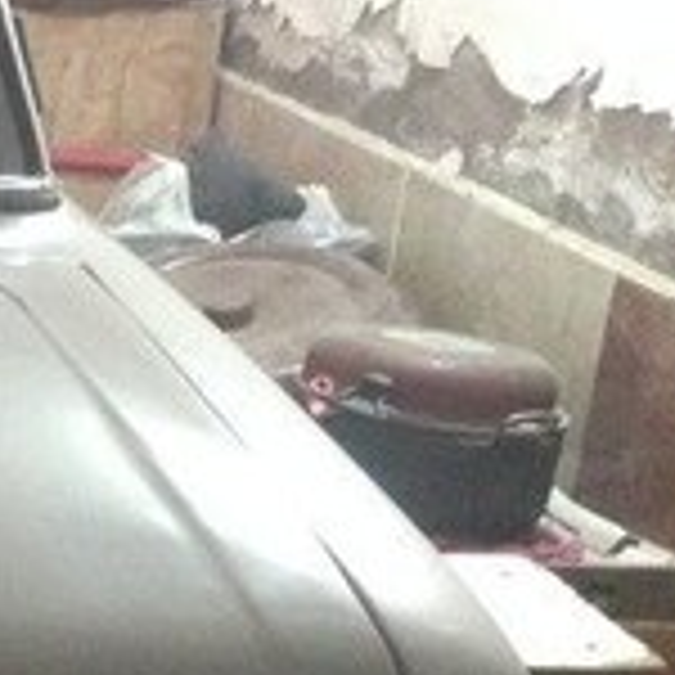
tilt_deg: -20.4
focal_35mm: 128
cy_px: 592
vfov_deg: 13.5
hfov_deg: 11.8
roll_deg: -0.5
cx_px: -792
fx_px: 2824
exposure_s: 1/15
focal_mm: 4.12
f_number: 2.4
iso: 640
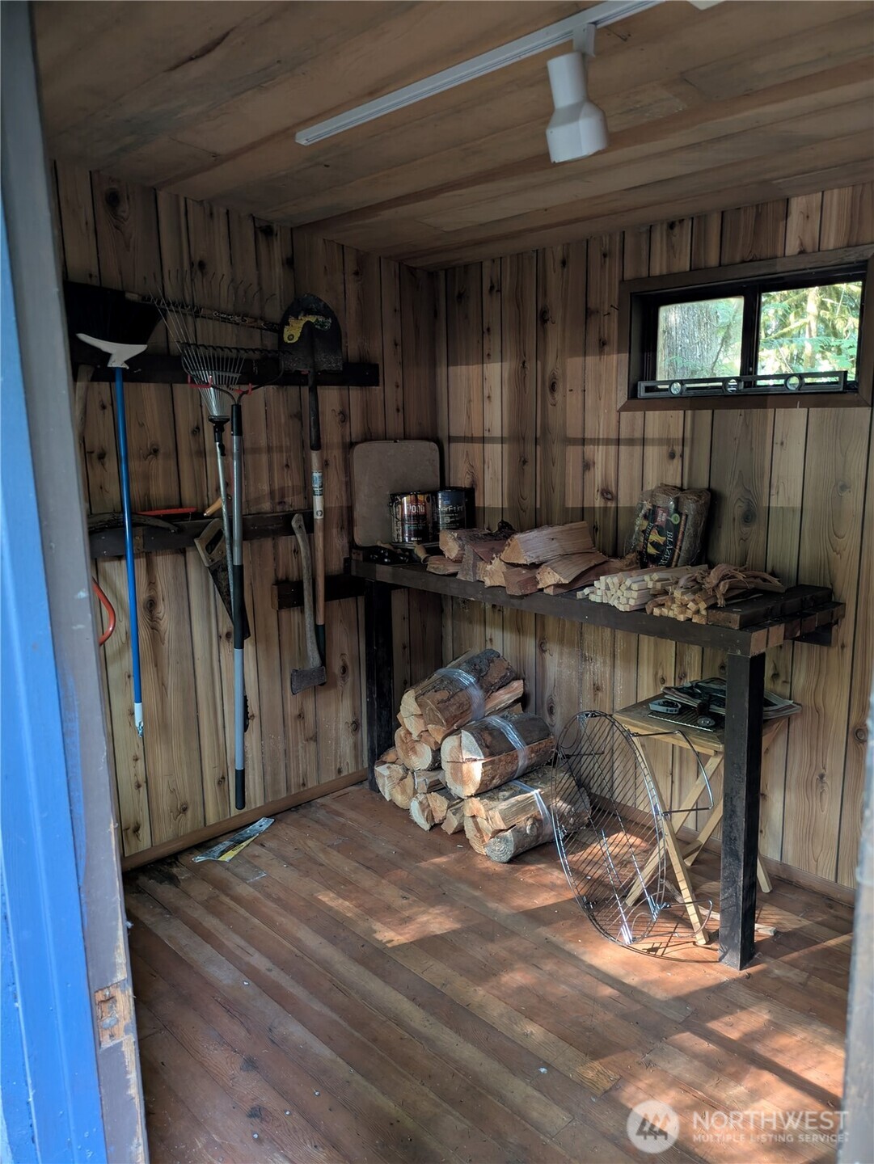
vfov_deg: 69.4
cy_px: 582
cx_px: 437
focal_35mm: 25
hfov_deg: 54.9
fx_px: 841
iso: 538
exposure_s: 1/20
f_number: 1.89
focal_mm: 5.43
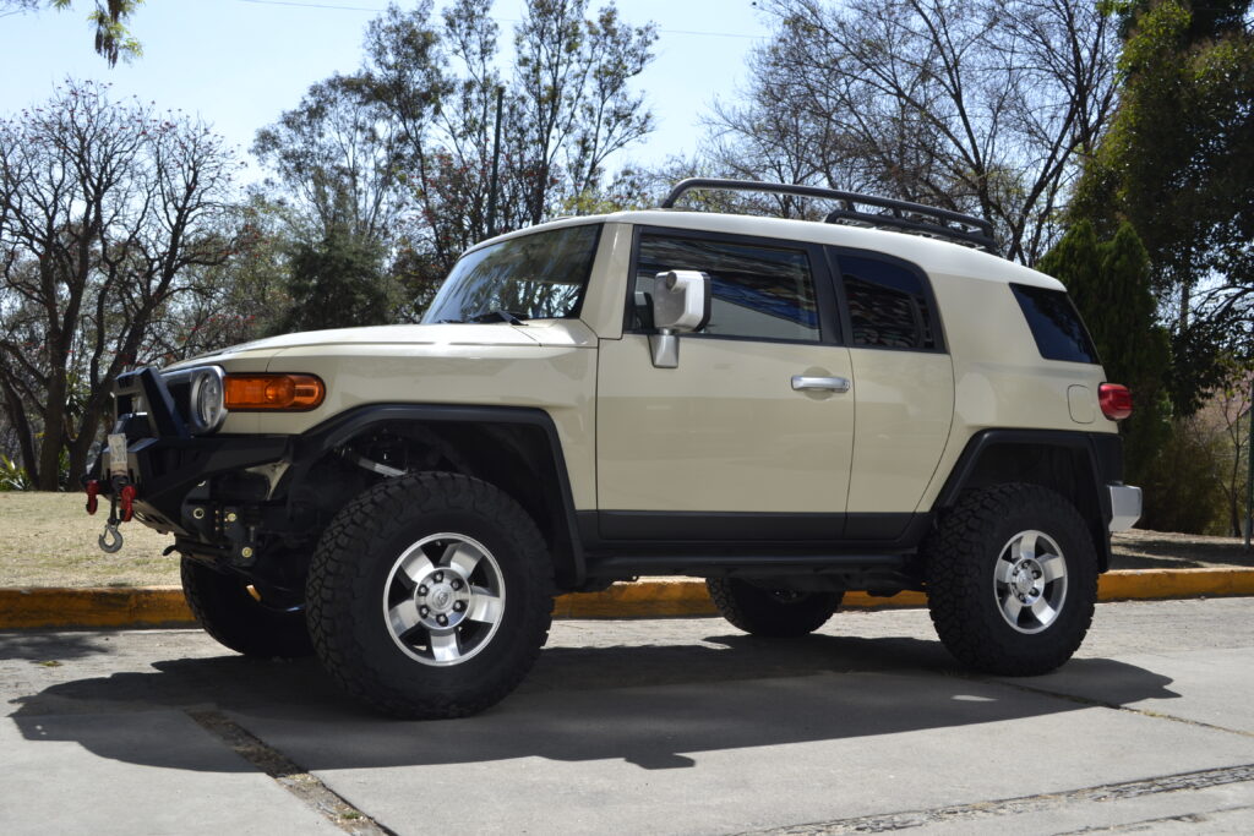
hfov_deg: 49.5
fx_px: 1359
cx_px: 627
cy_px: 418
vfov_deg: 34.2
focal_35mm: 39
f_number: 7.1
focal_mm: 26
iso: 100
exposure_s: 1/250
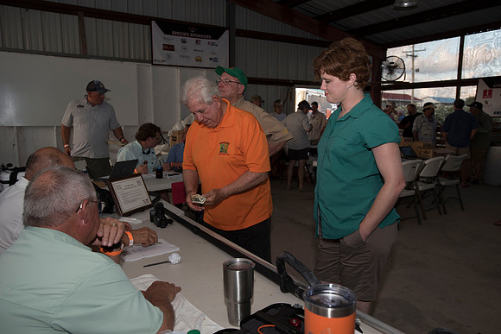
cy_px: 167
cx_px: 250
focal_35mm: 28
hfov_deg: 65.5
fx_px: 390
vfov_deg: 46.4
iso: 500
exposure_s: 1/100
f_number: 5
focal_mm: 28
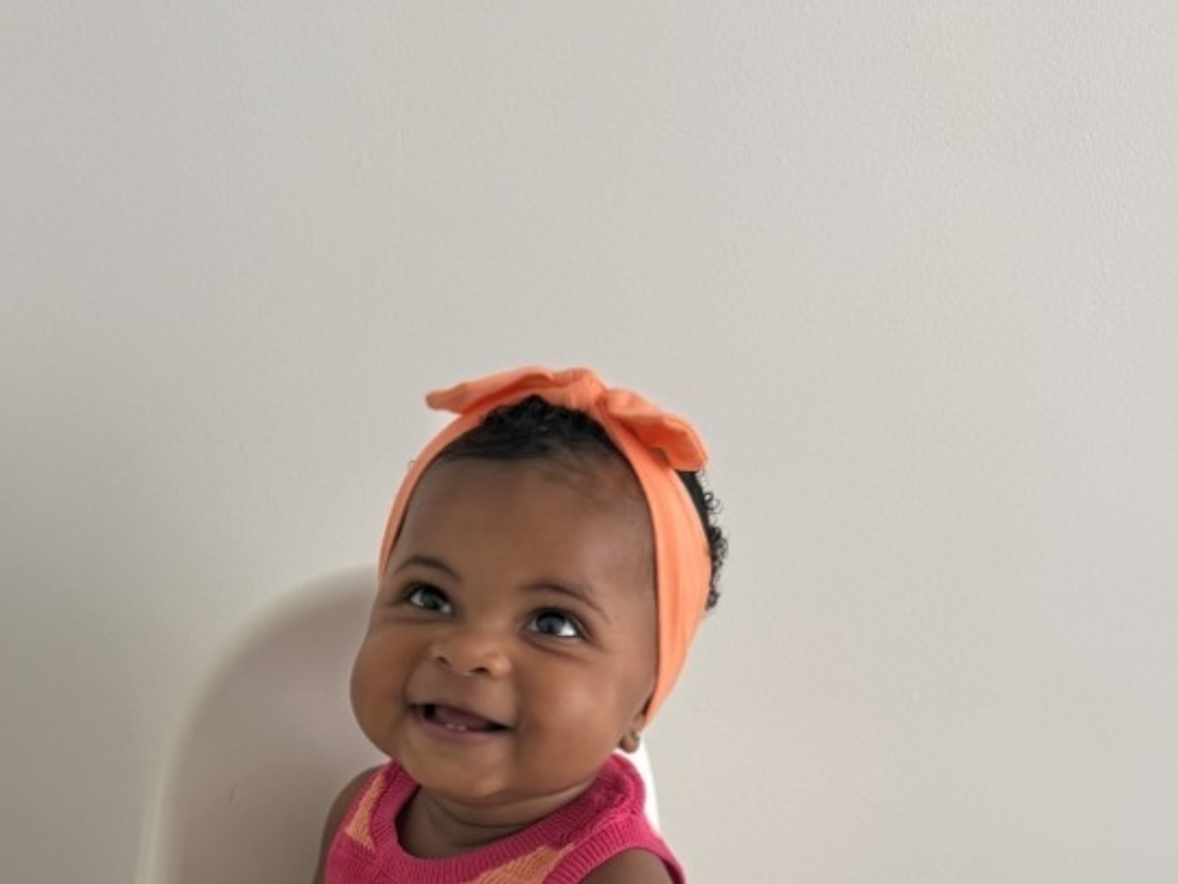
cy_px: 915
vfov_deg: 28.7
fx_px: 1600
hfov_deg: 40.0
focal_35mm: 47
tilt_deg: -26.1
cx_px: 402
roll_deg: -0.6
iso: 125
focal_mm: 6.76
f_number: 1.78
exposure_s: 1/50
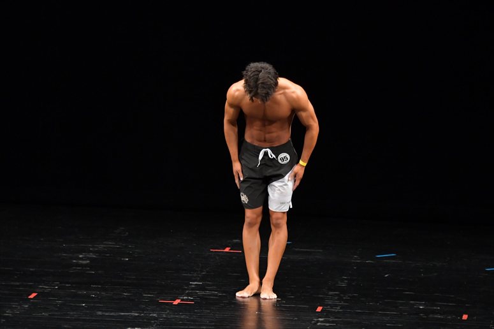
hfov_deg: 7.2
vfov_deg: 4.8
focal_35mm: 285
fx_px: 3909
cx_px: 247
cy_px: 164
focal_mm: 190
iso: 3200
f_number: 5.6
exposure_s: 1/400
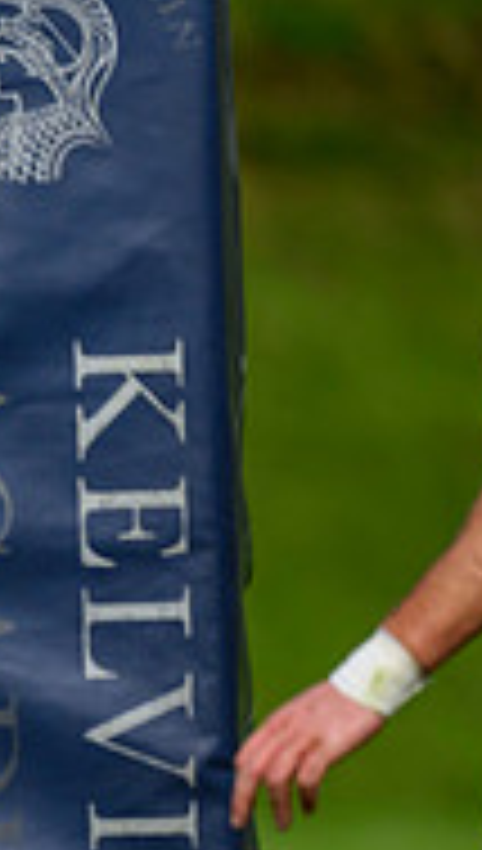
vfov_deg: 1.4
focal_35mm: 1578
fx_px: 35679
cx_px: -953
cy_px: 839
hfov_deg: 0.8
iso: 500
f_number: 3.2
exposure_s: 1/8000
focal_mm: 400
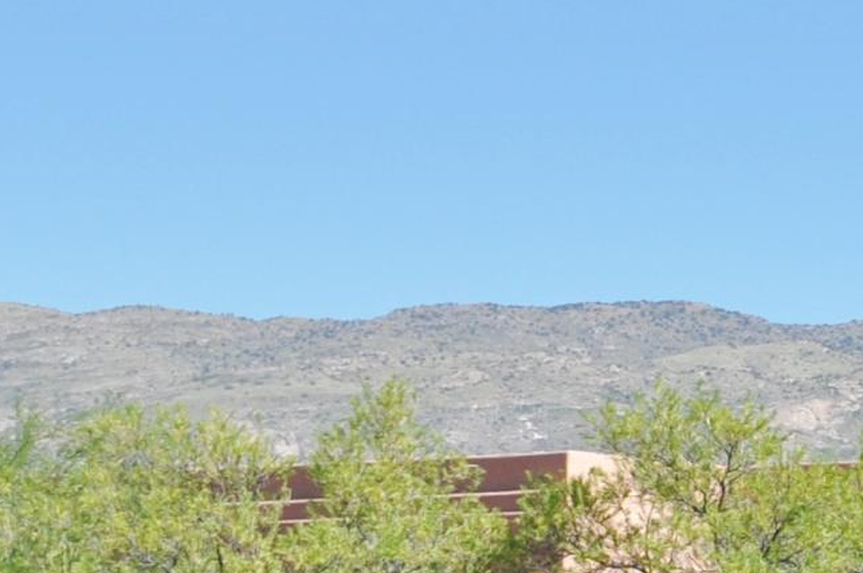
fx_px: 4357
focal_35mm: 182
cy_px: 705
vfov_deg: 7.5
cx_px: 1773
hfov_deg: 10.3
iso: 200
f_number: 9
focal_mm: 26
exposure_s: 1/320
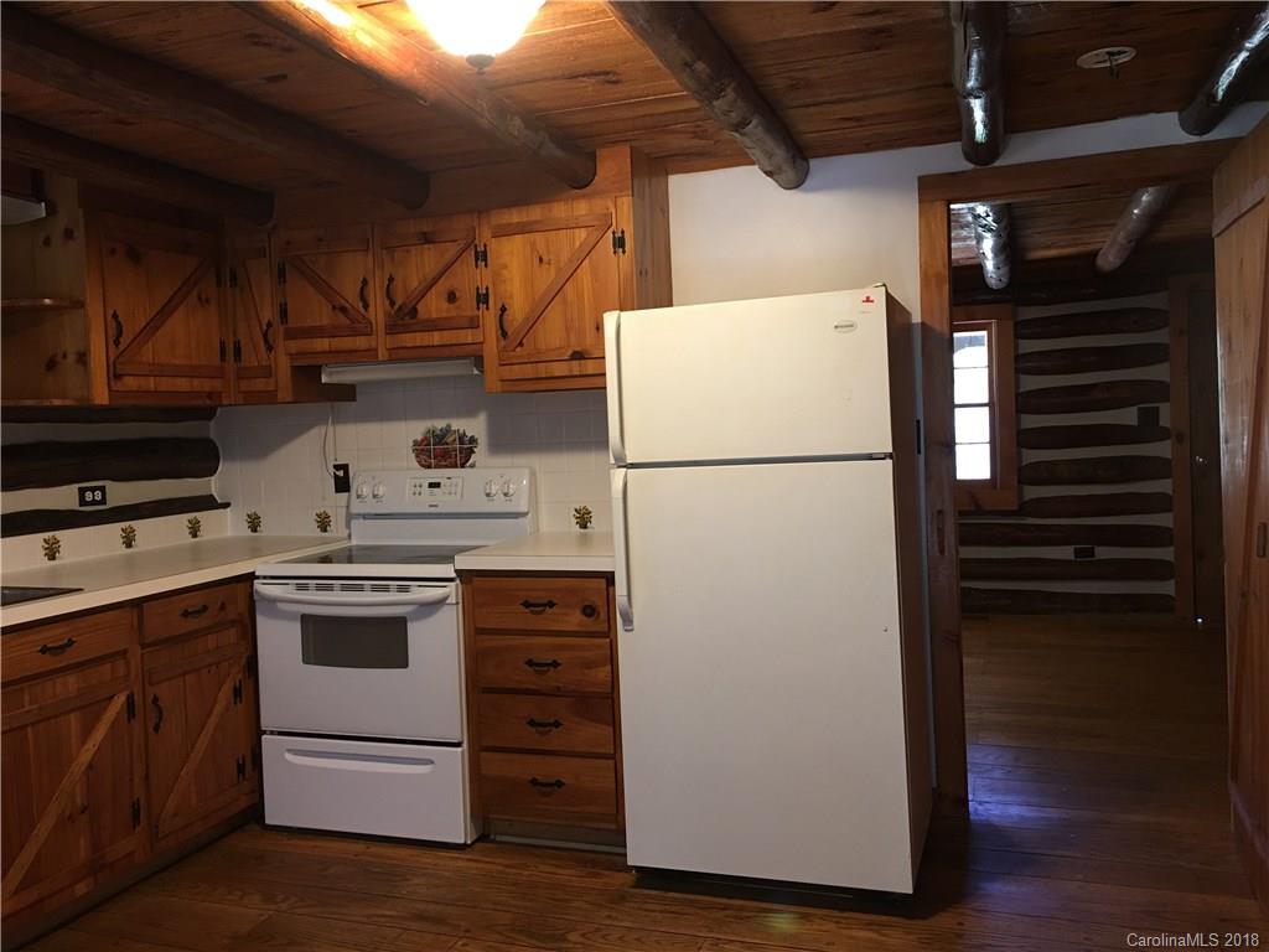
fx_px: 1063
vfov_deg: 48.2
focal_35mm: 29
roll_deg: +1.7
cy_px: 476
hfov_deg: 61.7
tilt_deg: -2.2
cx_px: 634
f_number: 2.2
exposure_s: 1/15
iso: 50
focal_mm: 4.15
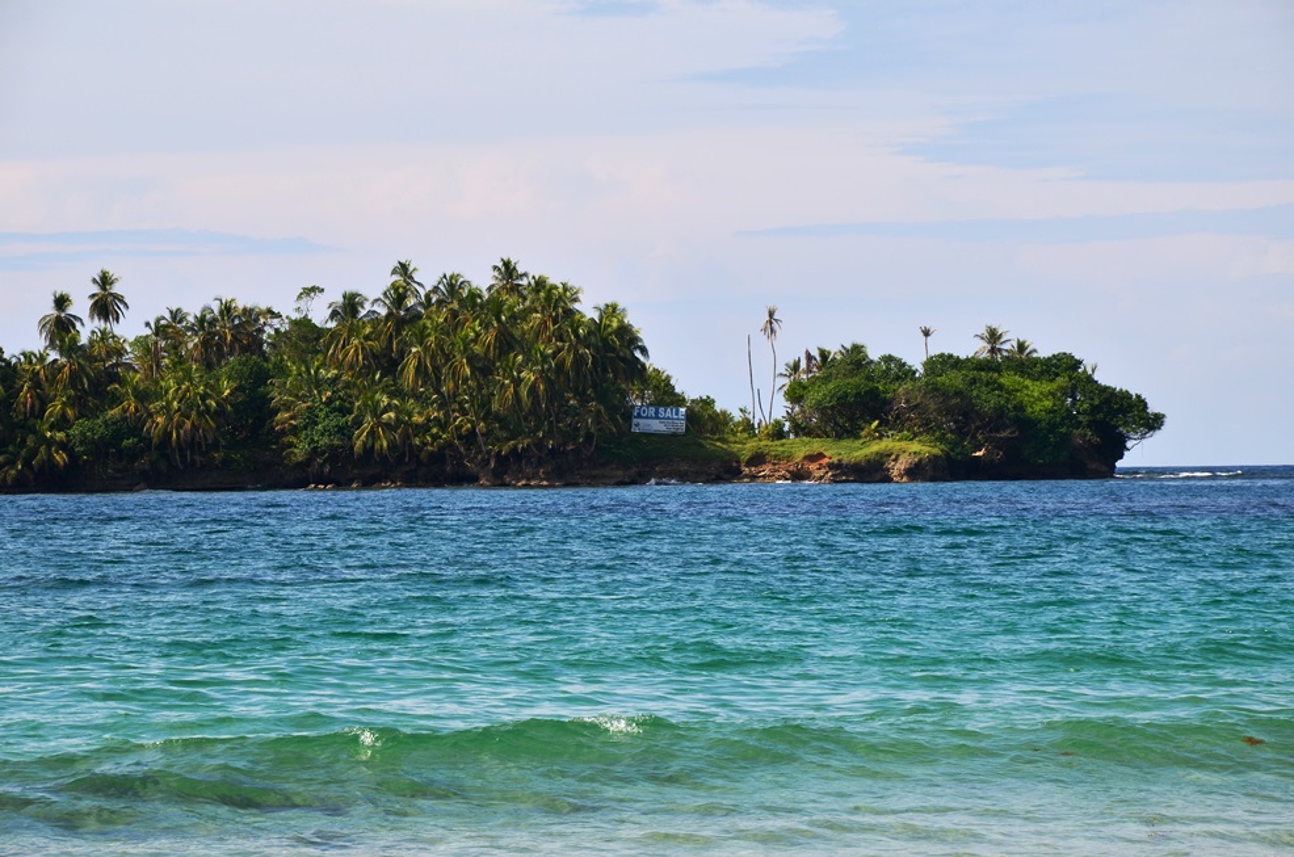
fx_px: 5649
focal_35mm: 158
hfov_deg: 13.1
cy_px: 428
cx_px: 647
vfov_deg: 8.7
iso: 100
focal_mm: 105
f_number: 9
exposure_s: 1/400
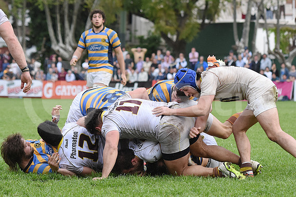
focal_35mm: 135
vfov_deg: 10.2
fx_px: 1110
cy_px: 98
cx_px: 148
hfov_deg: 15.2
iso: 800
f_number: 3.5
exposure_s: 1/1000
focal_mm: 90
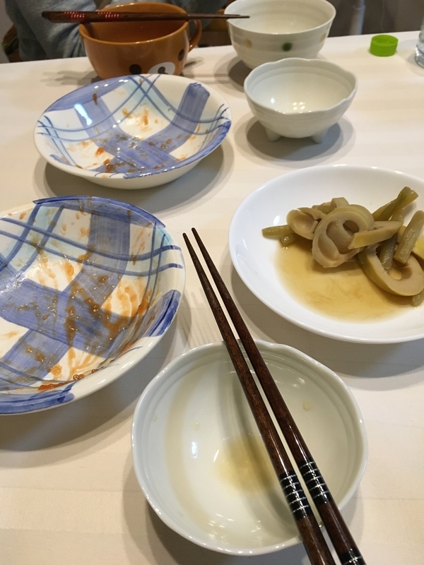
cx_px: 212
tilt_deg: -46.8
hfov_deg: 48.2
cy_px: 282
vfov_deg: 61.7
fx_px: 474
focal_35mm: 29
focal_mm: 4.15
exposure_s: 1/30
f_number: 2.2
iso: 125
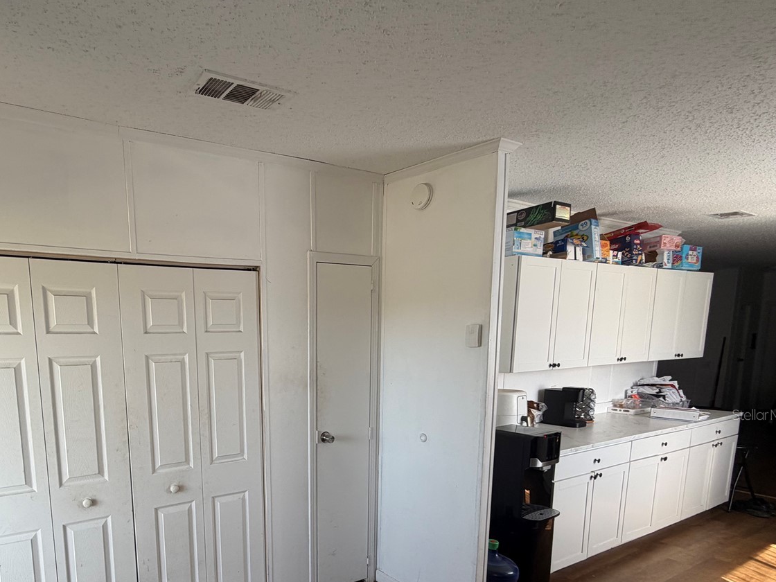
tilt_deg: -8.7
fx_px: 448
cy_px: 414
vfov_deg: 63.2
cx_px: 243
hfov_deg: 78.4
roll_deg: +2.4
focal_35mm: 20
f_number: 2.2
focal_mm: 2.22
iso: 50
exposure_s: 1/121
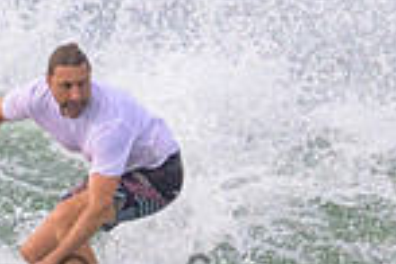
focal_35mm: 3157
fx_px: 34724
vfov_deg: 0.4
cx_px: 170
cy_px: 273
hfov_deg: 0.7
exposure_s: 1/2000
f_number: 11
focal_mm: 800
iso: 2000
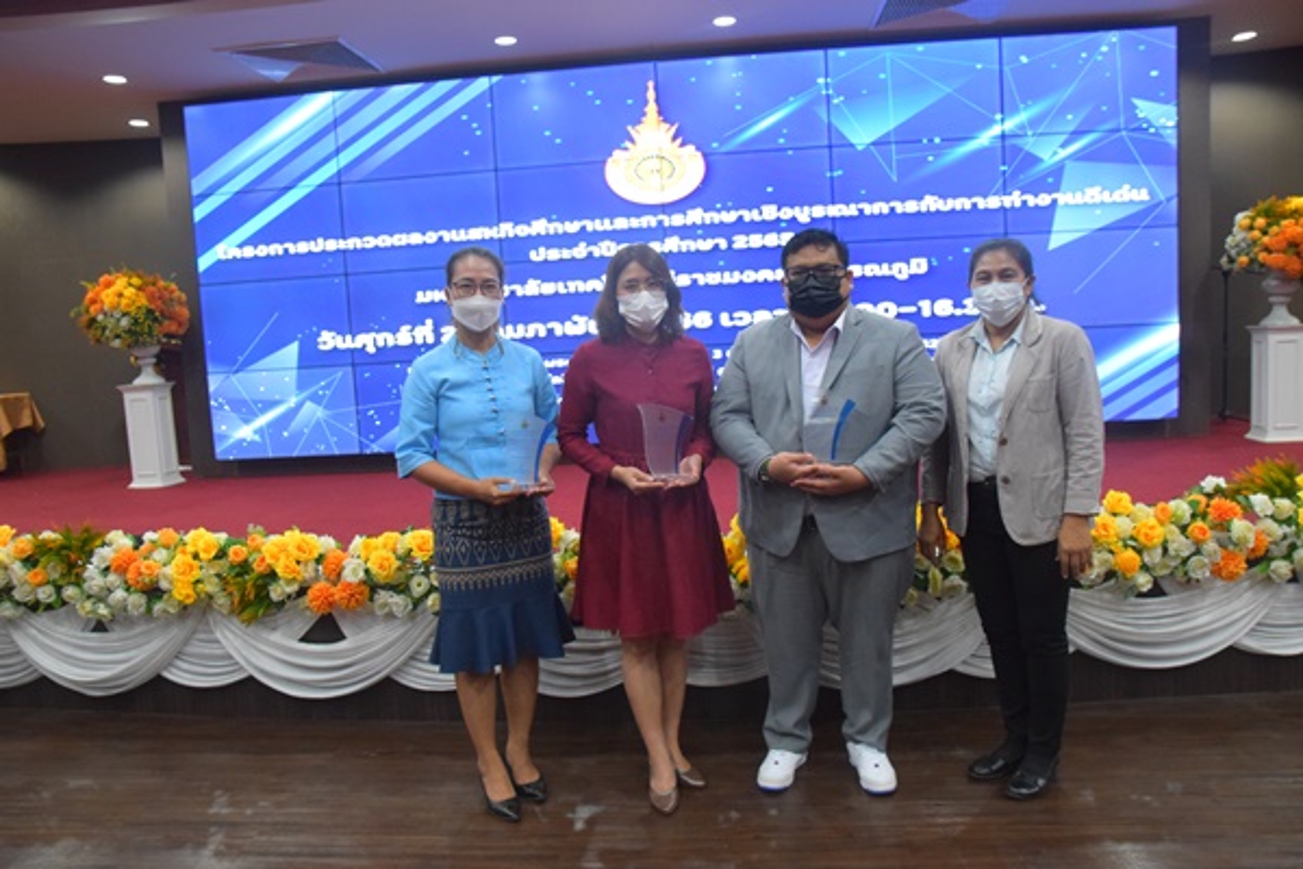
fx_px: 923
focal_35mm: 26
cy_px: 434
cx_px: 652
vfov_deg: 50.4
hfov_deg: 70.4
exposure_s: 1/80
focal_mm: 17
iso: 3200
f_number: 4.5
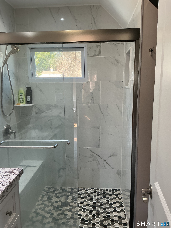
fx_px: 191
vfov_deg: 61.7
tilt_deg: -8.0
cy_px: 114
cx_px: 86
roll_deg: +0.3
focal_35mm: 29
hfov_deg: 48.2
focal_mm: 3
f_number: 1.8
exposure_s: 1/60
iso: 50
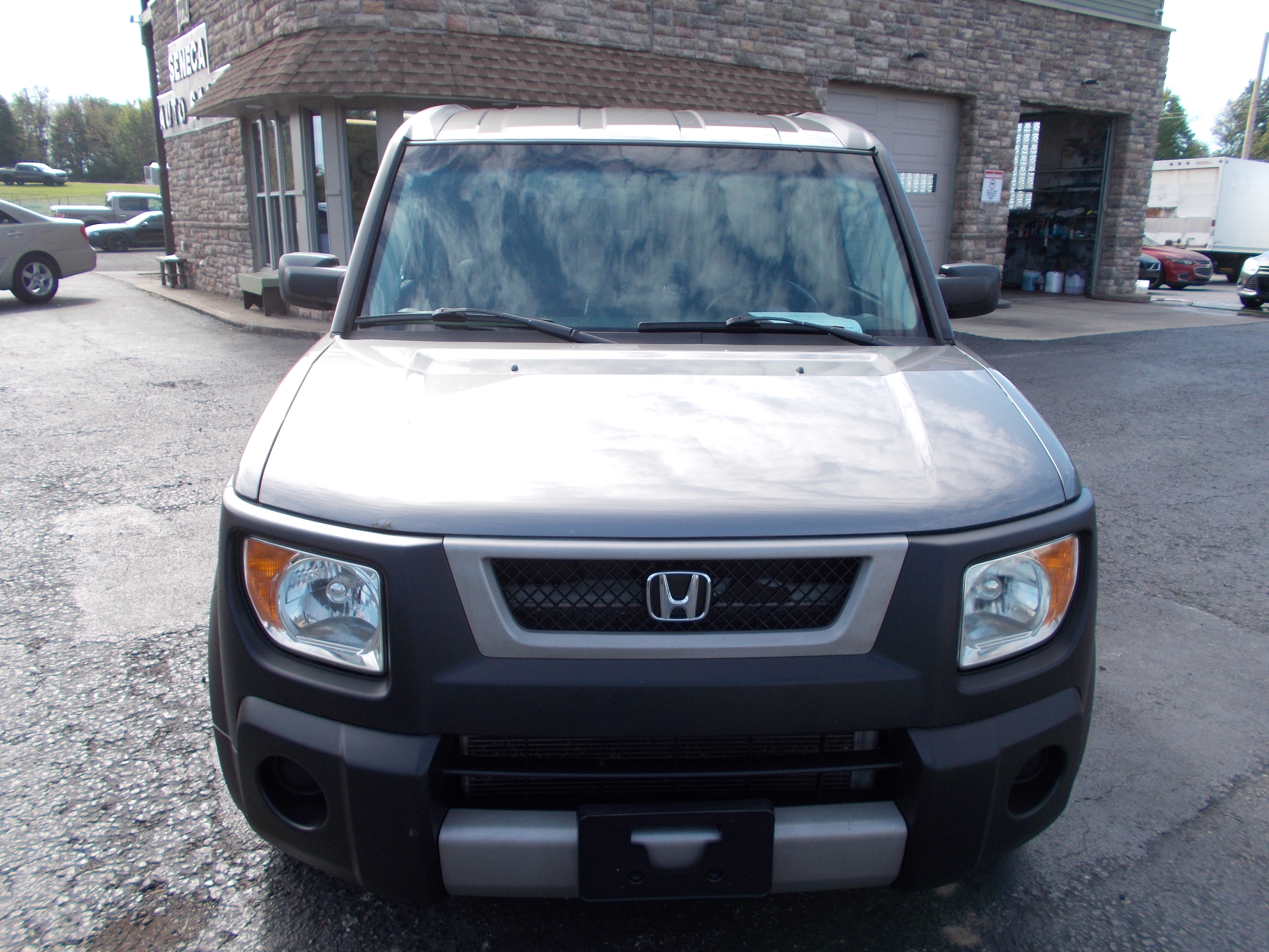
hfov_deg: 65.3
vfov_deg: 51.4
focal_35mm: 27
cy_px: 486
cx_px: 651
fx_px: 990
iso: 80
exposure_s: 1/320
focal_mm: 4.6
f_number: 3.2
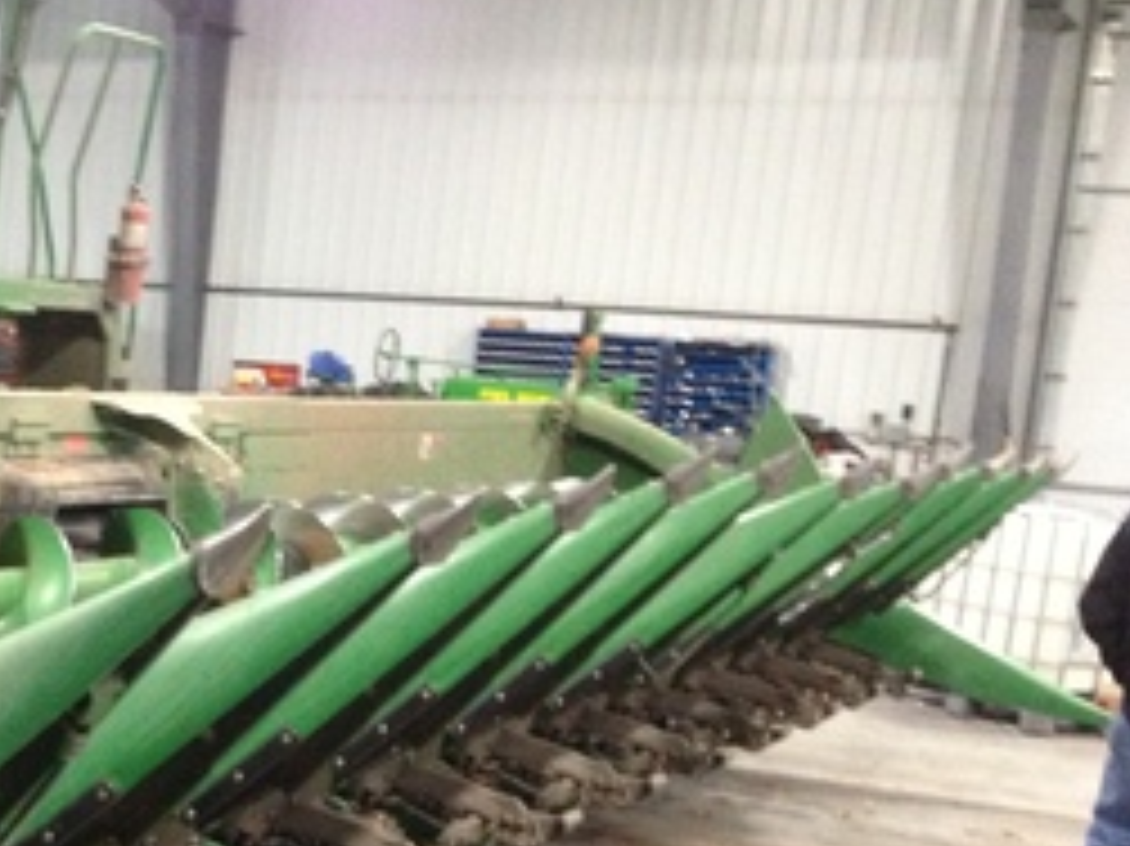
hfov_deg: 24.1
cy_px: 796
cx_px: -86
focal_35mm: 76
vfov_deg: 19.0
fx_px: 2480
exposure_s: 1/15
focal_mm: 4.28
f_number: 2.4
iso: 400
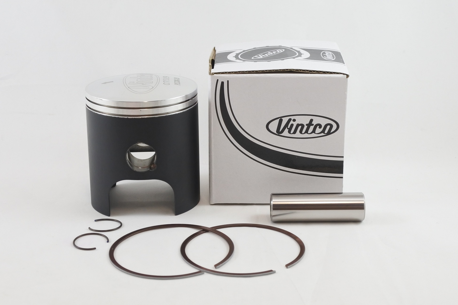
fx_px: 560
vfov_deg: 30.5
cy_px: 152
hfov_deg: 44.5
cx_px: 229
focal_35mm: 44
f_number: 4.5
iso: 400
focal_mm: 16.5
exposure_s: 1/125
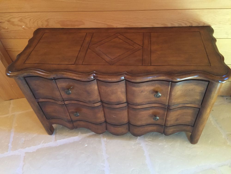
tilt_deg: -45.7
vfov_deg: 48.2
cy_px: 87
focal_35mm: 29
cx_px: 116
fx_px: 194
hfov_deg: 61.7
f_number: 2.2
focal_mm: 4.15
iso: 250
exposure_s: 1/20
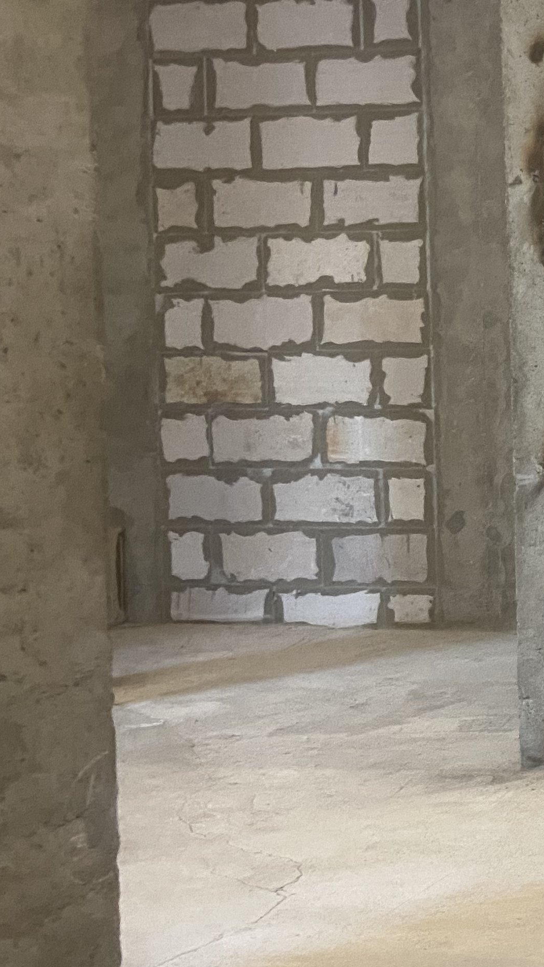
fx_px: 1564
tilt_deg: -2.6
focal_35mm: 61
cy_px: 383
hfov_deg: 16.4
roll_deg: +0.7
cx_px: 989
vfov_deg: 34.2
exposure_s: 1/50
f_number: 1.8
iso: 320
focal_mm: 4.25
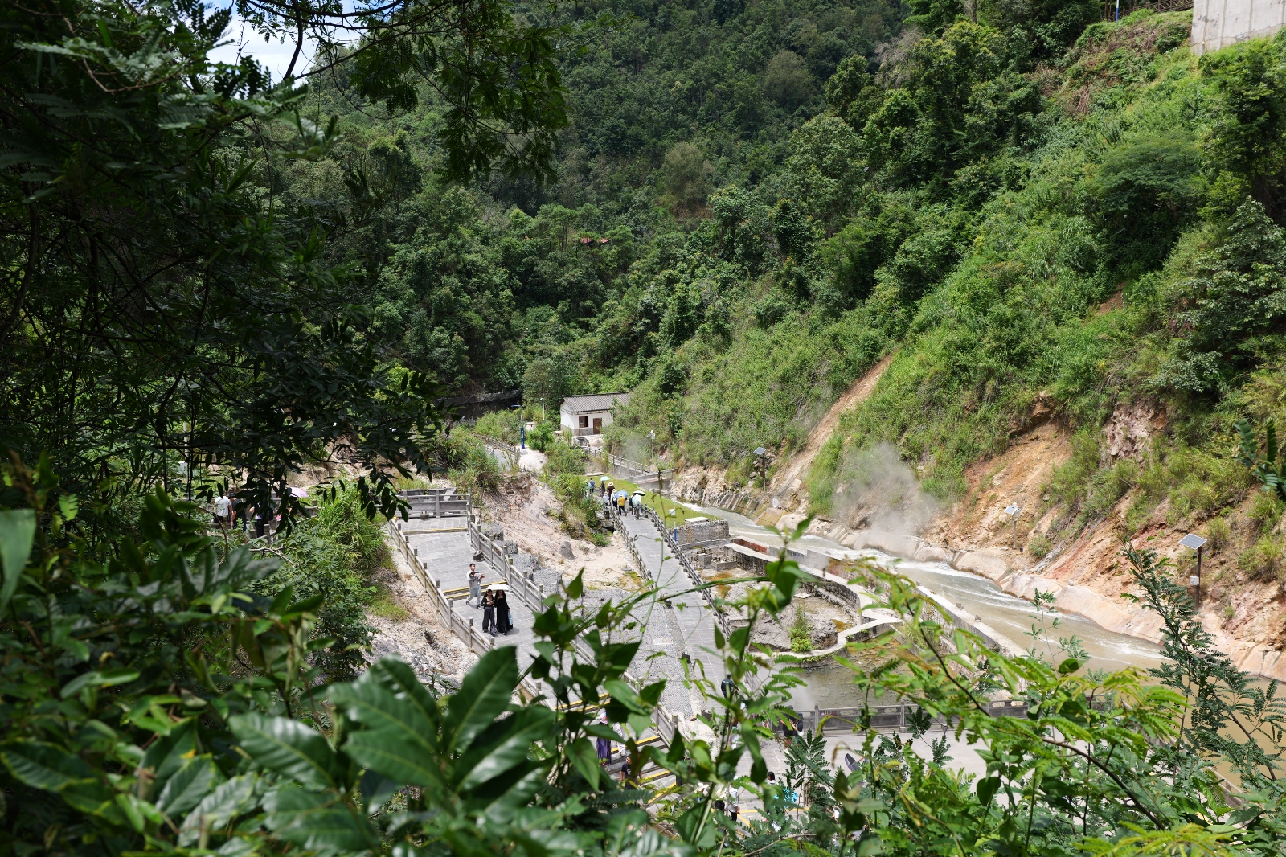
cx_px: 643
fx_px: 1107
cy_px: 428
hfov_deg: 60.3
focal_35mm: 31
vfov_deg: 42.3
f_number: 5.6
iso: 100
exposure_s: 1/250
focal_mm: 31
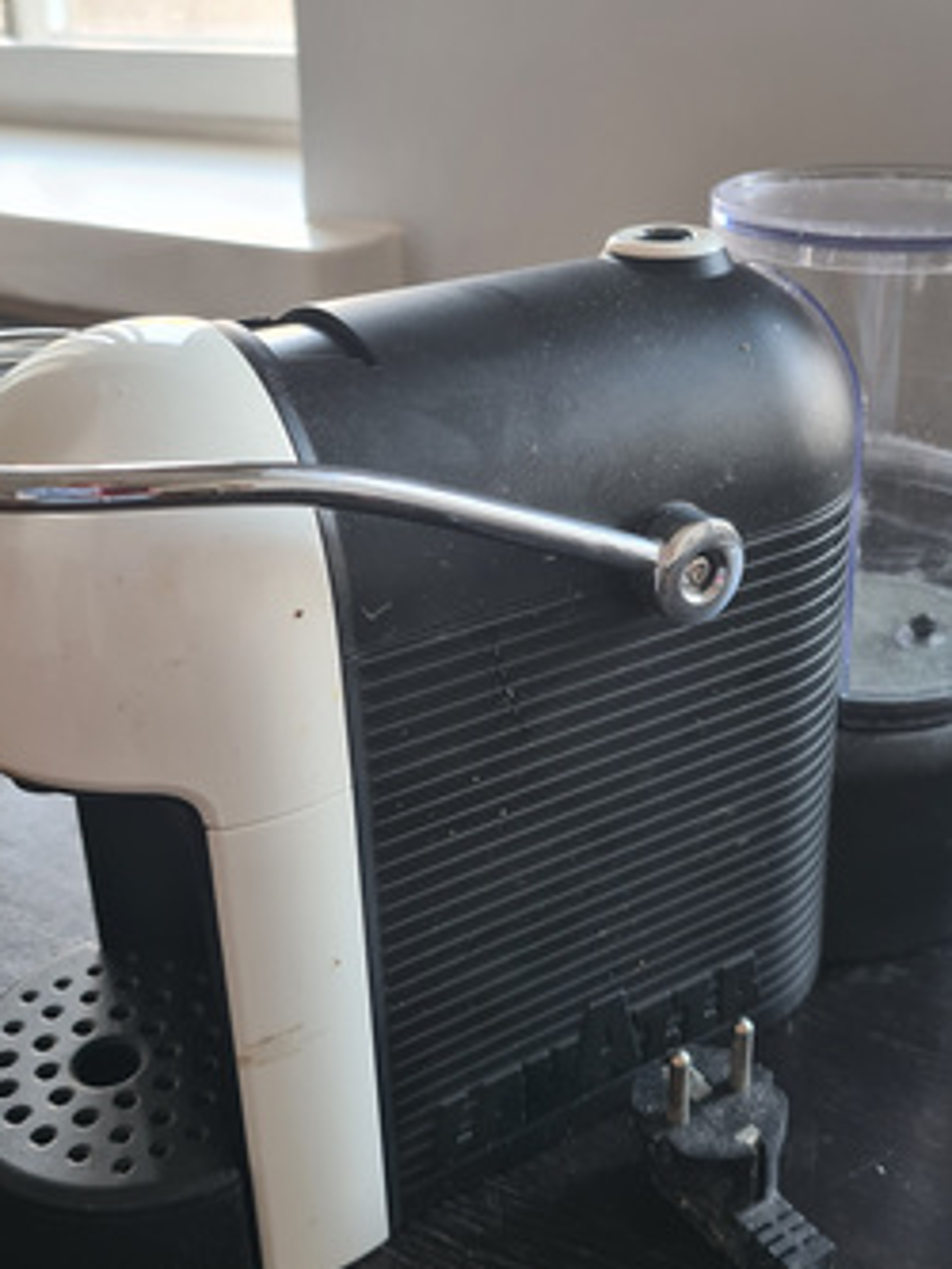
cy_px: 602
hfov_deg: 36.8
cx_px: 527
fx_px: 1429
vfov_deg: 47.8
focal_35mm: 39
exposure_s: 1/50
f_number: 1.8
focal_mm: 5.4
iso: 80
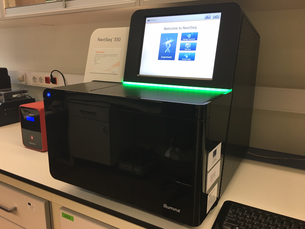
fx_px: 256
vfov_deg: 48.2
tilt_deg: -11.8
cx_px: 152
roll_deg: -0.6
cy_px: 114
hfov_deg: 61.7
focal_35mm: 29
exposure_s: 1/33
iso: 50
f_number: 2.2
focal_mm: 4.15
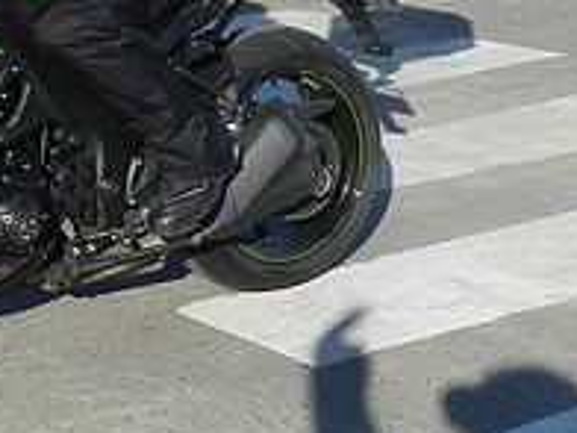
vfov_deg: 12.5
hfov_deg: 16.4
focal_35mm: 114
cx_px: -168
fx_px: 1900
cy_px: -146
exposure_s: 1/1250
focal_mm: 5.6
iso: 160
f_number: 4
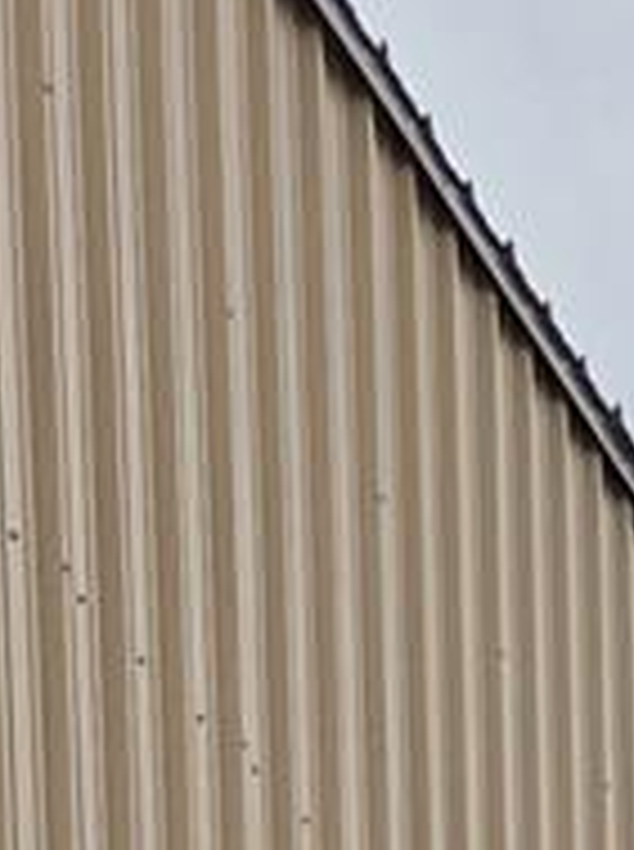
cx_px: 1594
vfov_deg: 8.7
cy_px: 2685
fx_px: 4484
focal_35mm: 183
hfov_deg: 7.5
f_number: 1.8
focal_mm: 5.4
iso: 80
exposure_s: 1/2745
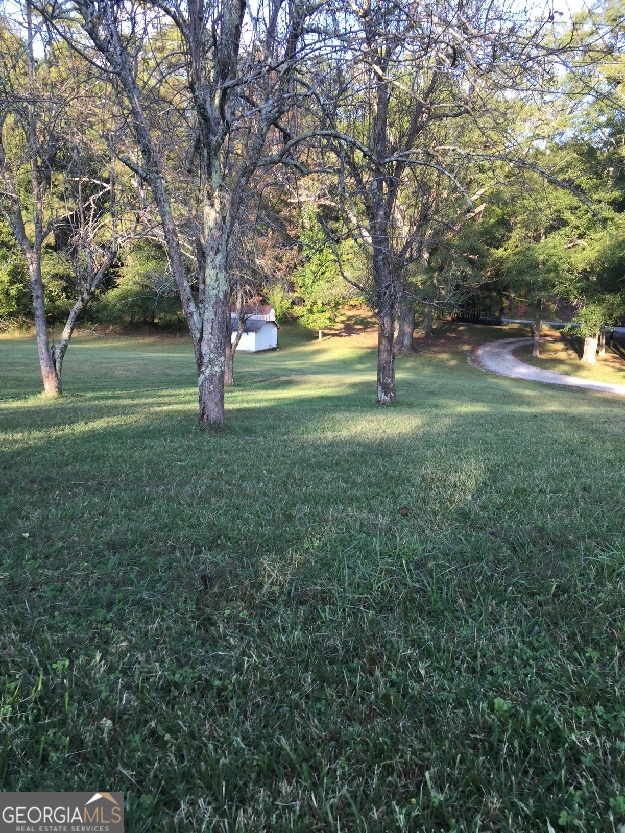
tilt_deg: -12.1
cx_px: 312
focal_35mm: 29
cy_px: 416
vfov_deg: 61.7
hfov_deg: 48.2
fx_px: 698
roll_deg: +0.9
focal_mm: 4.15
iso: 32
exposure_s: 1/168
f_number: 2.2
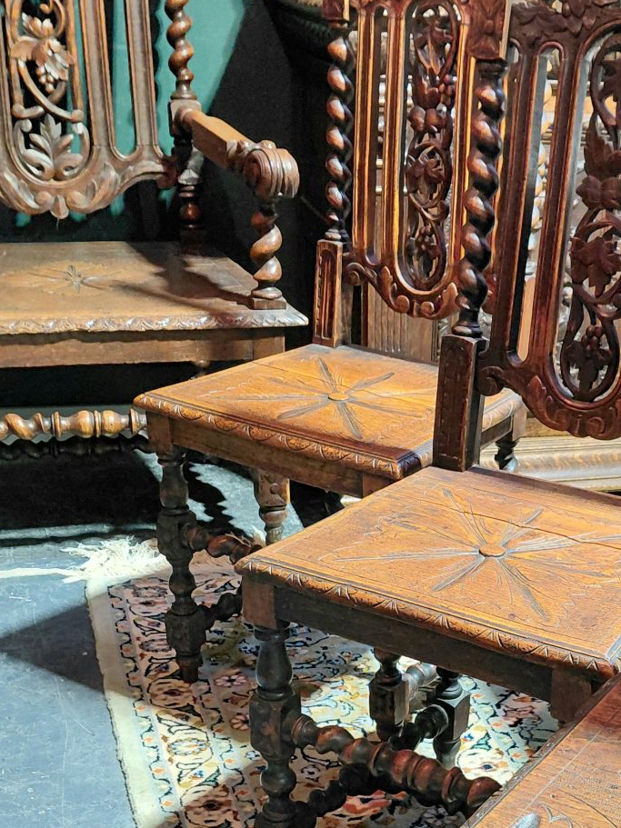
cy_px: 587
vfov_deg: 33.9
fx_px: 1340
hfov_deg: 25.7
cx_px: 484
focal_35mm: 56
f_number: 1.8
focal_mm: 4.69
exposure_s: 1/50.3
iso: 250
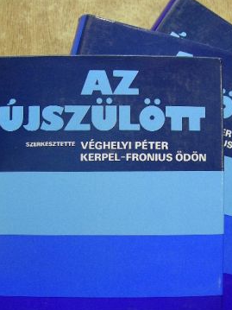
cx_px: 132
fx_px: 429
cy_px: 193
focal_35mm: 48
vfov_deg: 39.4
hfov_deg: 30.2
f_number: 3.5
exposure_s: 1/17.6
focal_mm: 6.3
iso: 50
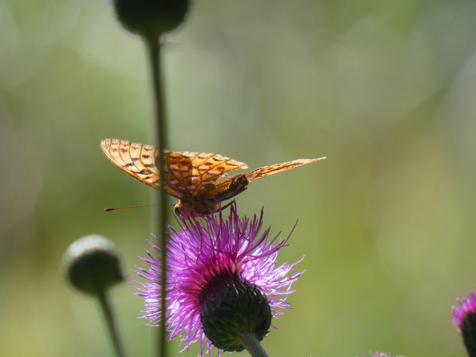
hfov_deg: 2.2
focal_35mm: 917
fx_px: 12611
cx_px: 238
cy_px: 178
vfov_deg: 1.6
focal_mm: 164.2
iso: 80
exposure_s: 1/250
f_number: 5.6
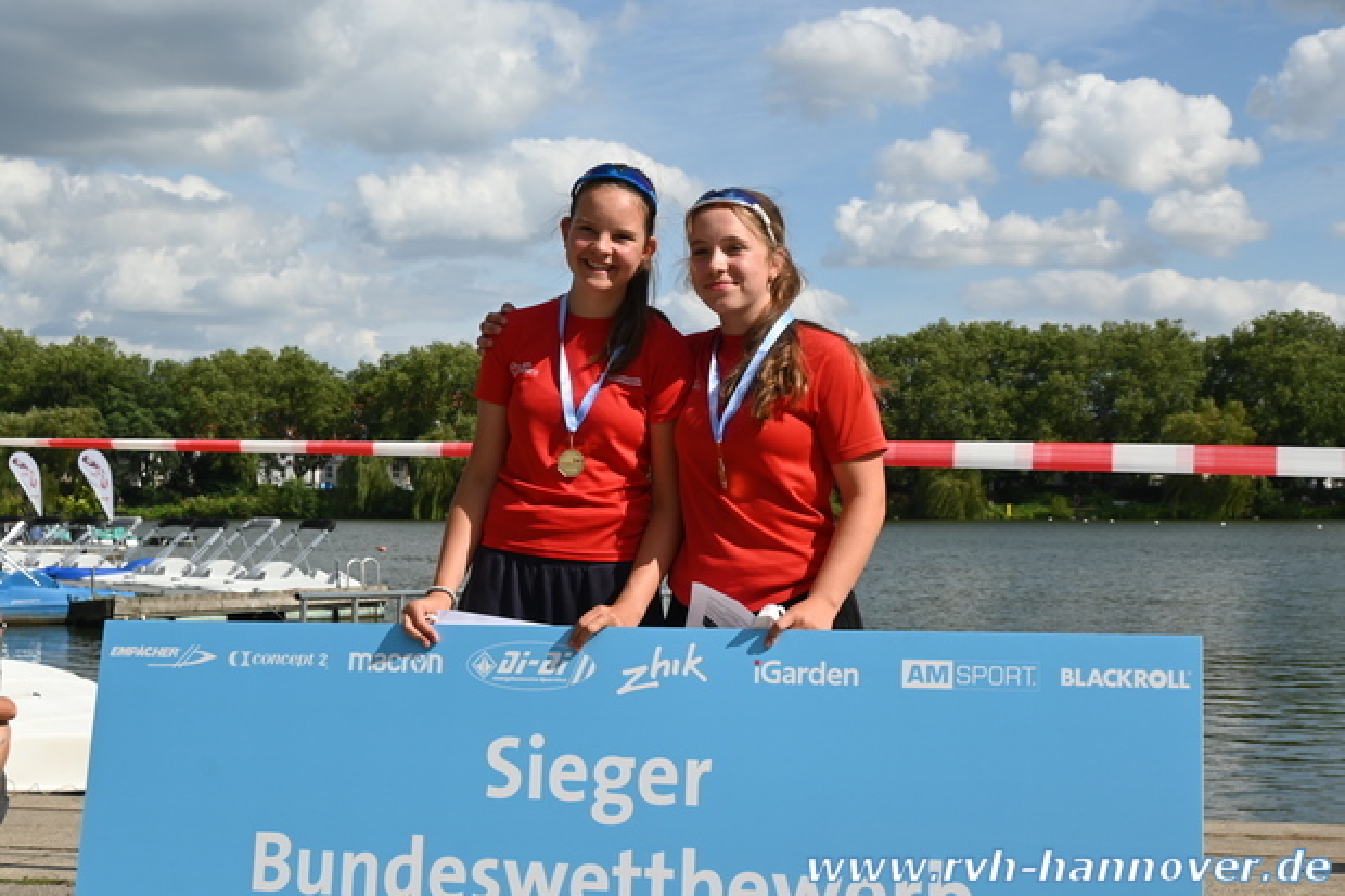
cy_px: 448
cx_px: 672
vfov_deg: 25.7
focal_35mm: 52
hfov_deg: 37.9
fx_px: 1961
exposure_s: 1/500
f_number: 8
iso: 100
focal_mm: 35
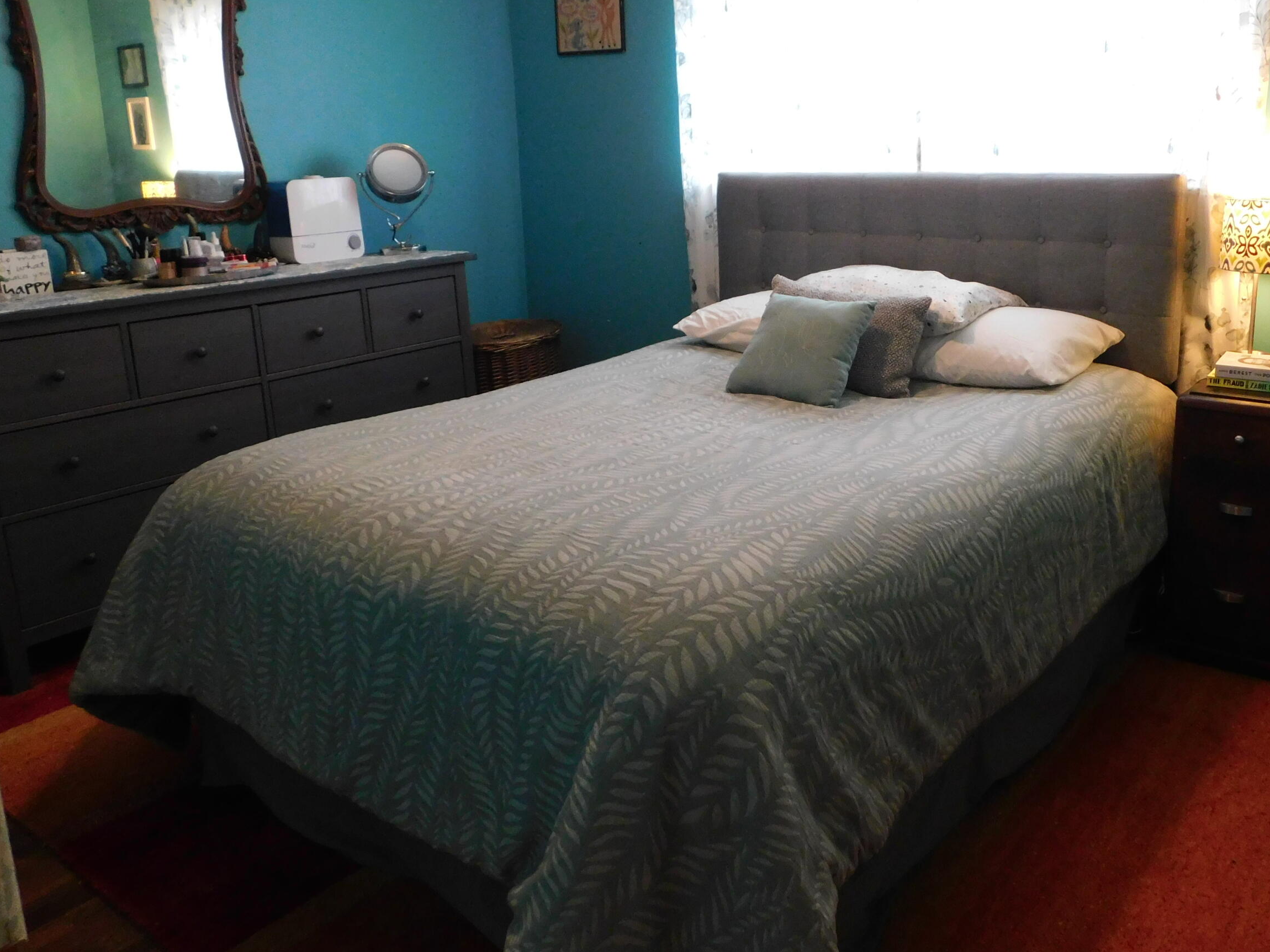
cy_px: 377
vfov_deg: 46.5
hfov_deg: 59.2
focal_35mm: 30
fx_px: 1101
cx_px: 790
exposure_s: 1/20
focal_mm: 4
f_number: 3
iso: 400
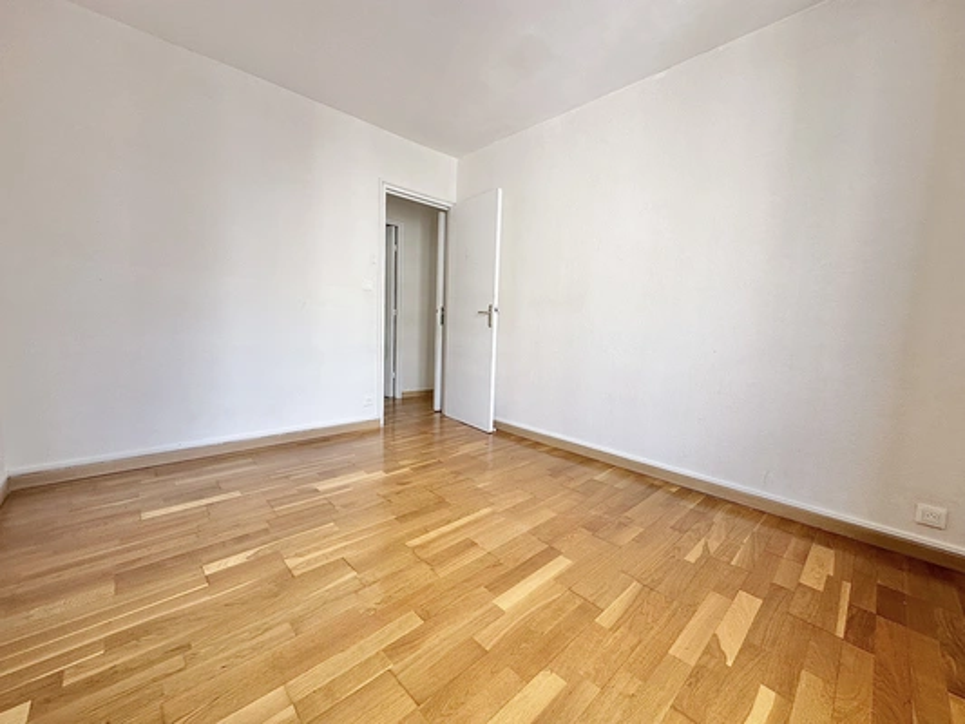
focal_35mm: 14
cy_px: 362
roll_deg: -1.7
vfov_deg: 85.7
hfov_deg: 102.1
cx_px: 482
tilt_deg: -5.3
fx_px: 390
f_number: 2.2
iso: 64
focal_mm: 2.22
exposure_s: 1/99
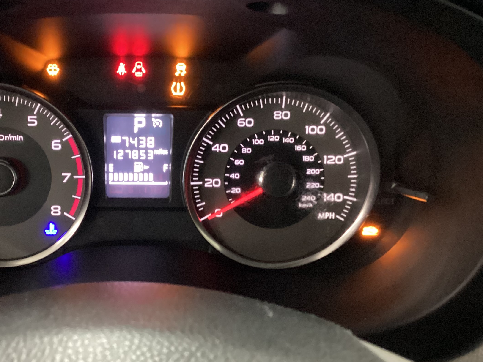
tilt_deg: -27.6
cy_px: 196
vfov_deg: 30.3
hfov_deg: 39.0
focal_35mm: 48
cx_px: 145
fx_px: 670
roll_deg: -1.1
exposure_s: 1/17
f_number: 2.4
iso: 640
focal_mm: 3.3
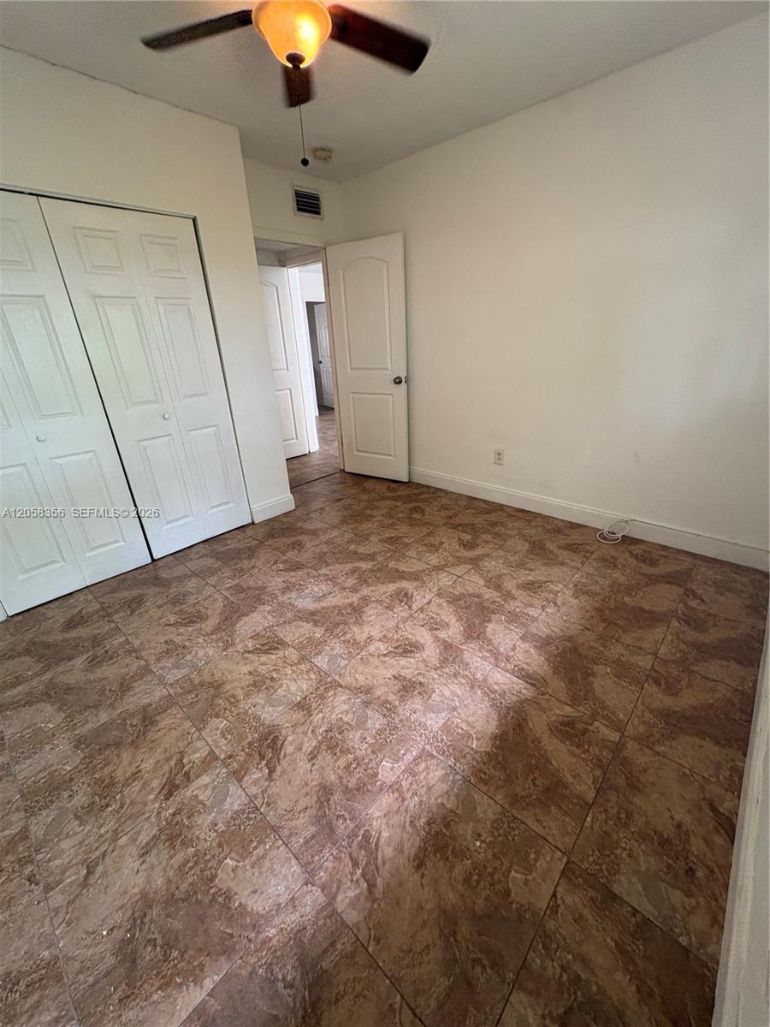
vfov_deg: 102.1
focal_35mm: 14
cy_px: 514
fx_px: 415
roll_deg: +3.2
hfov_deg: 85.7
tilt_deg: -22.2
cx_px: 385
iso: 200
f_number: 2.2
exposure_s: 1/60
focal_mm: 2.22
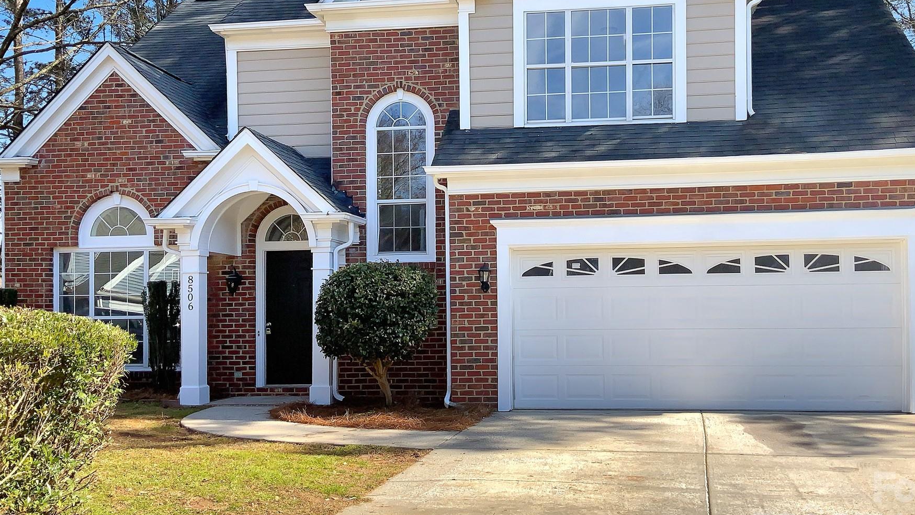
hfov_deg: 53.9
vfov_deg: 31.7
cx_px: 511
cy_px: 168
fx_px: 898
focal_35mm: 37
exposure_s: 1/912
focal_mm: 3
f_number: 1.8
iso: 16
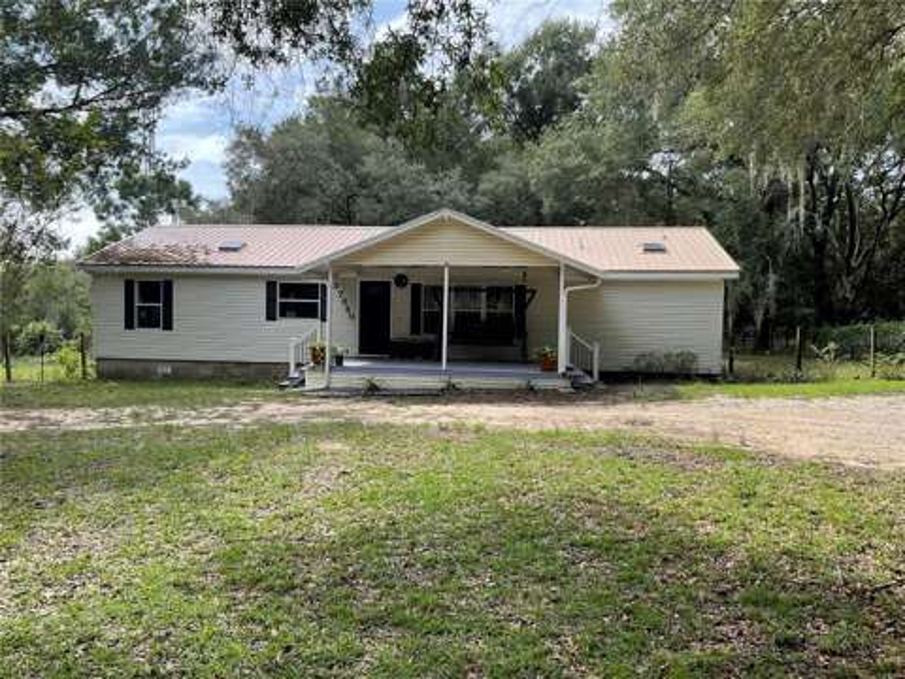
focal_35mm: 29
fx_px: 758
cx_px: 452
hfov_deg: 61.7
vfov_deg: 48.2
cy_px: 340
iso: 16
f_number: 1.8
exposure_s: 1/478
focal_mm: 3
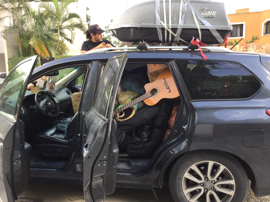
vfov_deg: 48.2
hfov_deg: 61.7
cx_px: 135
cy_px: 101
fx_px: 226
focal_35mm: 29
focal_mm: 4.15
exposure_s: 1/60
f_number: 2.2
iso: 32
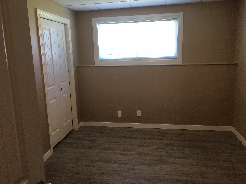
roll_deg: +1.5
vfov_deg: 48.2
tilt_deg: -9.7
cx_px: 123
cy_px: 92
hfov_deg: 61.7
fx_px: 206
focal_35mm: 29
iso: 40
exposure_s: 1/30
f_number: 2.2
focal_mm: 4.15
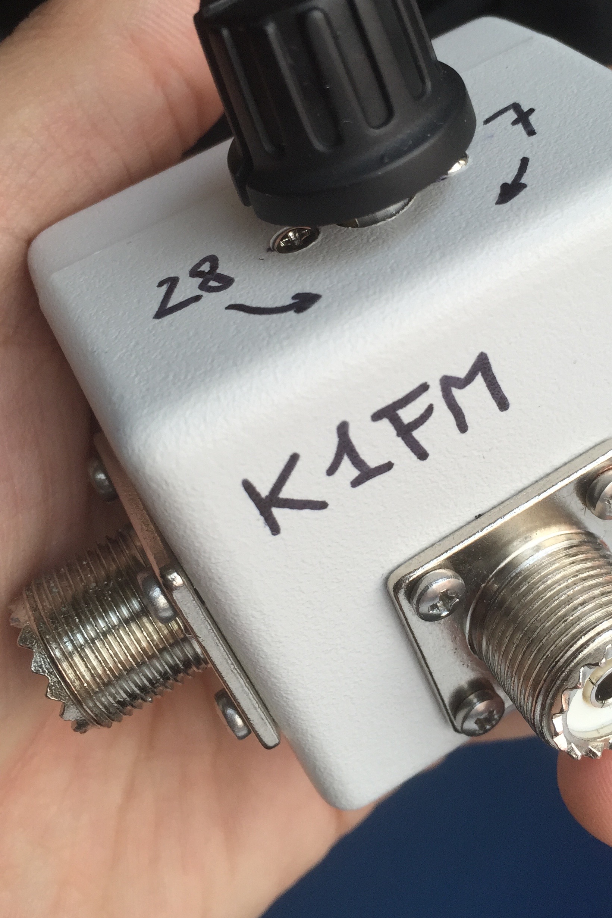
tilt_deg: -40.3
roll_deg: +22.1
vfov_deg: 48.1
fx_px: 1020
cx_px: 403
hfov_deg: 33.1
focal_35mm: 40
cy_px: 352
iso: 40
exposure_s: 1/120
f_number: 2.2
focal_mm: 4.15
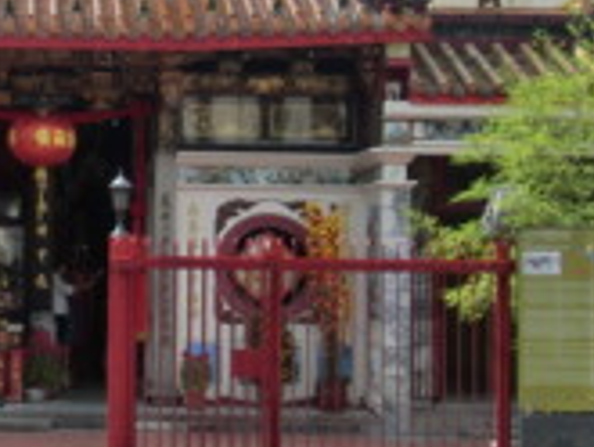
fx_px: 1734
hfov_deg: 18.9
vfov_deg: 14.6
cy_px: 162
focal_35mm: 101
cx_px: -11
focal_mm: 6.61
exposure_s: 1/1000
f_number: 3.9
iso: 100
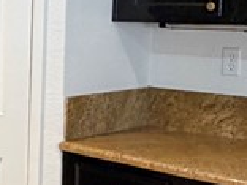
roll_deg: -0.5
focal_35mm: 92
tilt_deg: -8.8
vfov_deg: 16.1
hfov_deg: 19.3
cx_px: -93
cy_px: 82
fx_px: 656
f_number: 2.2
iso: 400
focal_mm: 2.22
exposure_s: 1/60
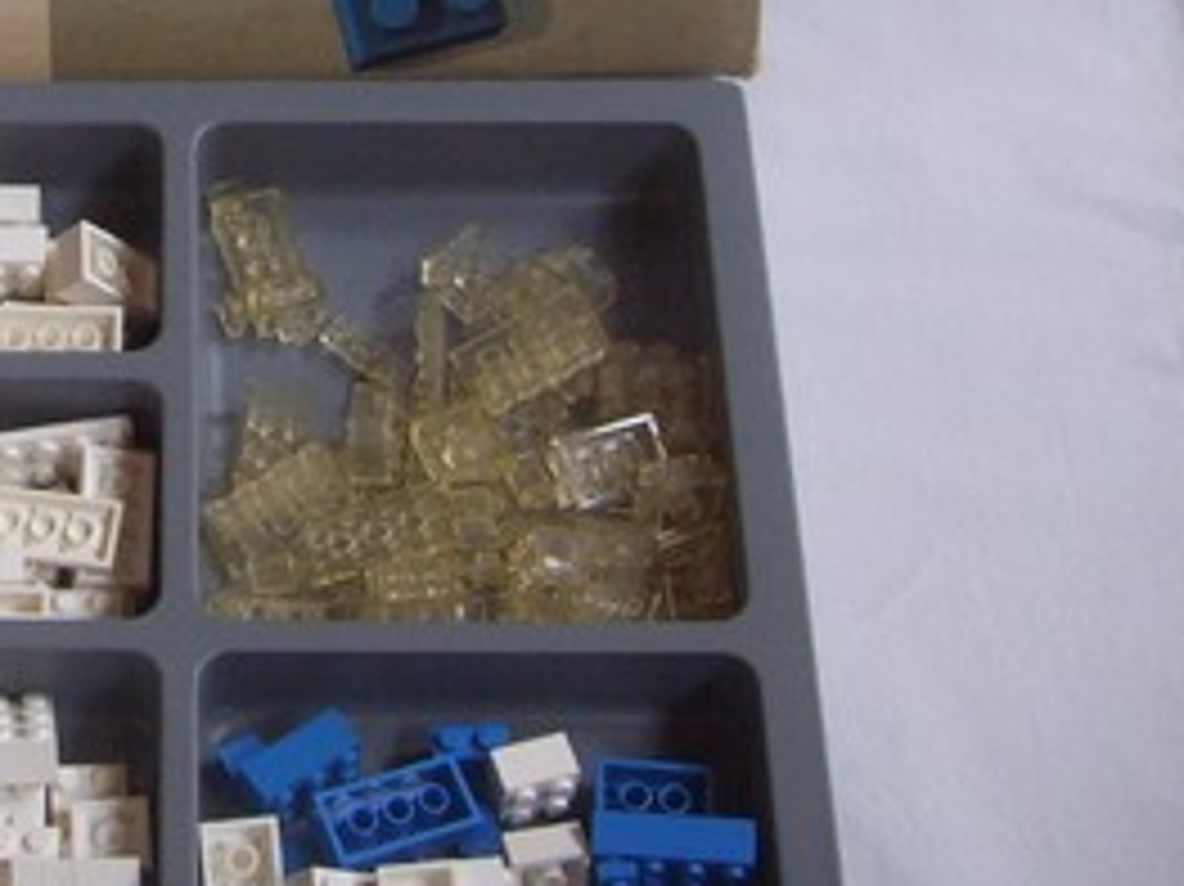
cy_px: 58
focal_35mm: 95
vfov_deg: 15.3
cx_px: -117
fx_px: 3248
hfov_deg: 19.8
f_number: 3.5
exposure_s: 1/45
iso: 145
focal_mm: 6.6
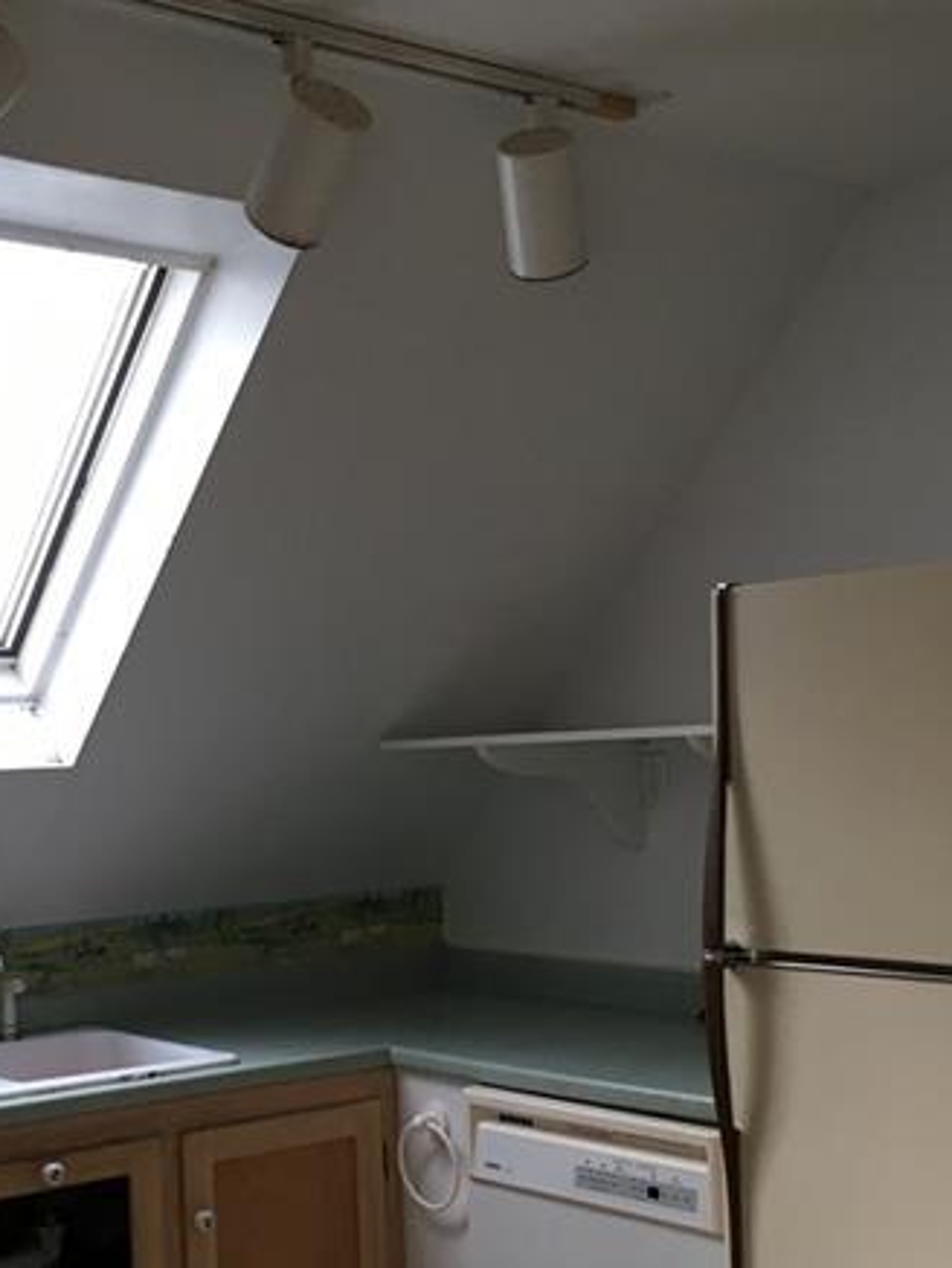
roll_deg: +1.6
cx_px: 403
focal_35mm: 51
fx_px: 1869
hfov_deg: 28.5
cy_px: 786
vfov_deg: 37.3
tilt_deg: -2.3
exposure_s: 1/30
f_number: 2.2
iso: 32
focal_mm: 4.15
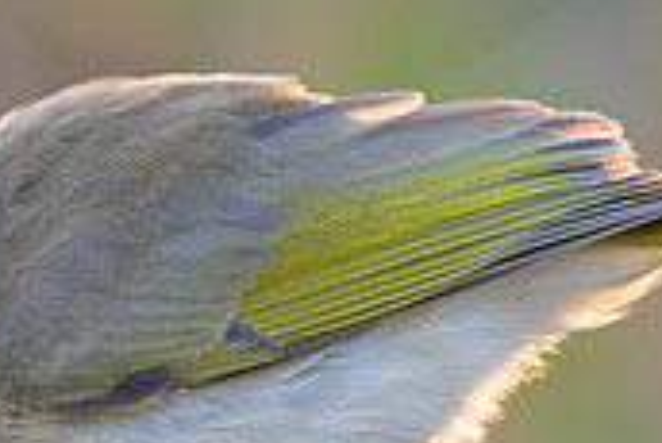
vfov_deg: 0.4
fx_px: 57291
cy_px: 295
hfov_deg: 0.7
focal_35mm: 3113
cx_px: 39
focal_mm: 560
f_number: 4
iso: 1600
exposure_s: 1/500
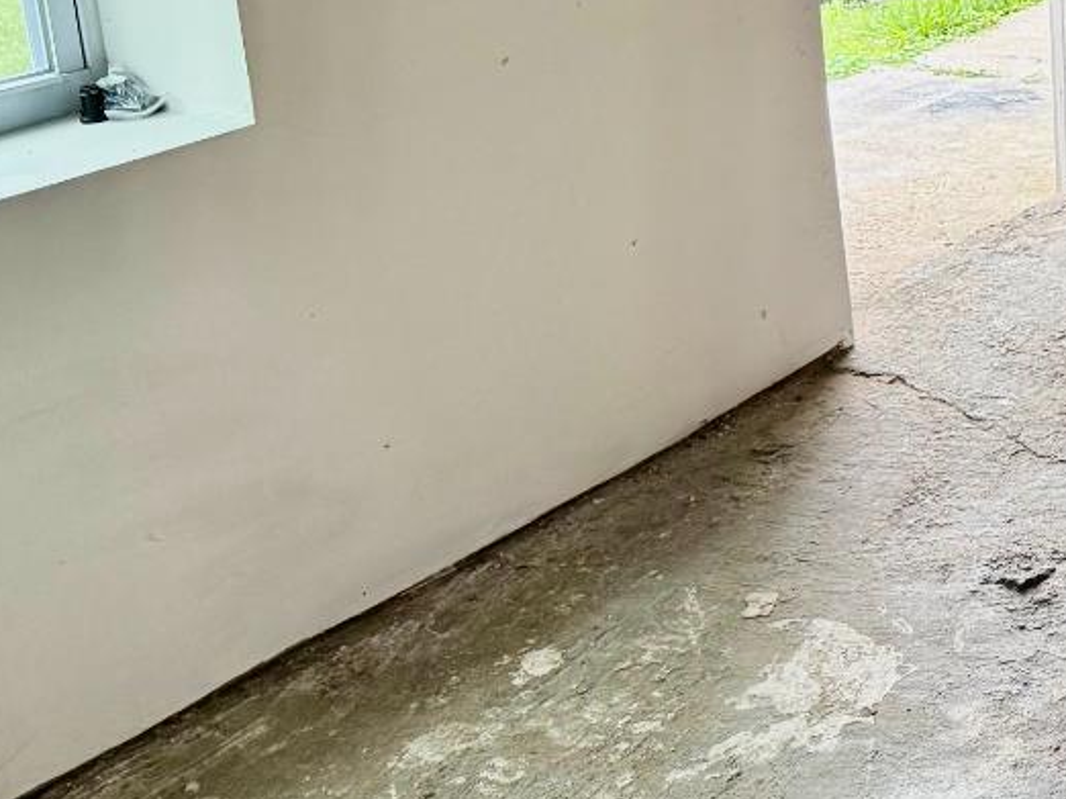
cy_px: 64
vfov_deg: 20.8
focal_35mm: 69
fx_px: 2124
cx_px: 1256
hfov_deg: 25.5
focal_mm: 6.76
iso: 200
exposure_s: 1/120
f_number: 1.78
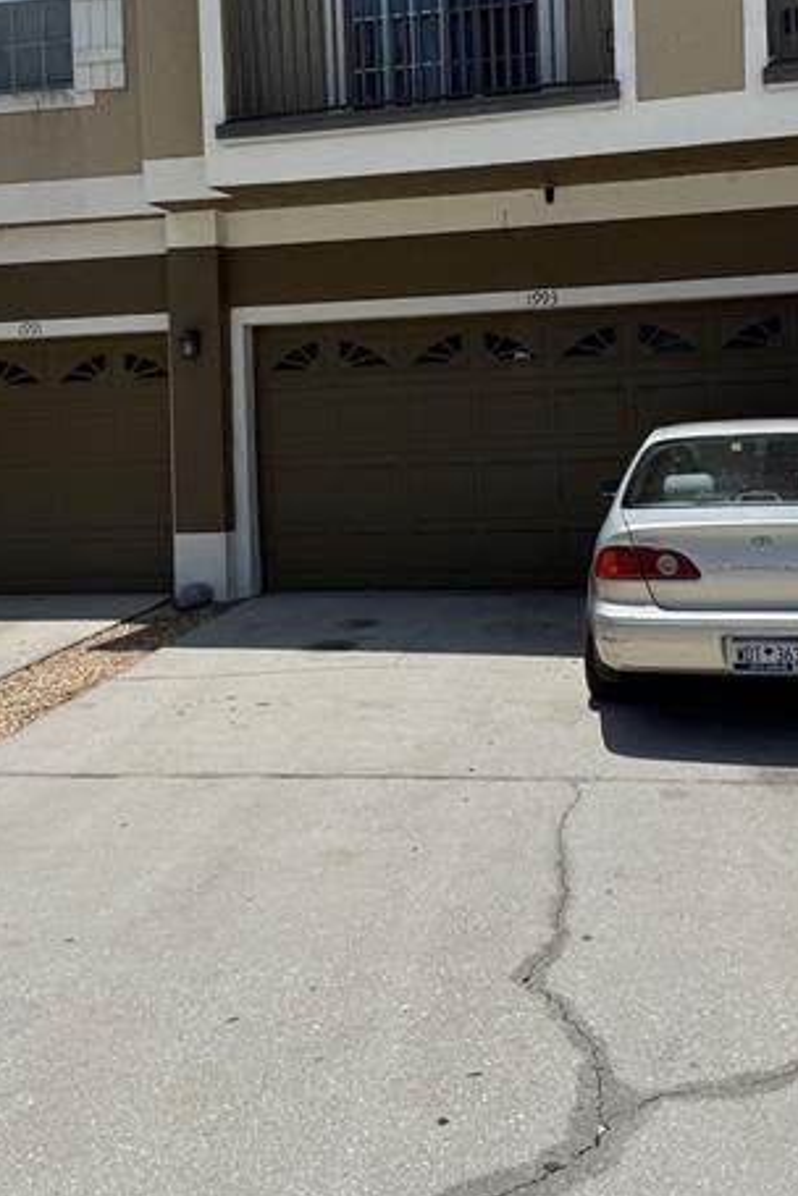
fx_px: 1396
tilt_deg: +0.7
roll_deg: +1.1
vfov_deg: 45.8
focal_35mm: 42
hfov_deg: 31.9
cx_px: 449
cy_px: 409
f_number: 1.78
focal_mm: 6.76
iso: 80
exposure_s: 1/7353
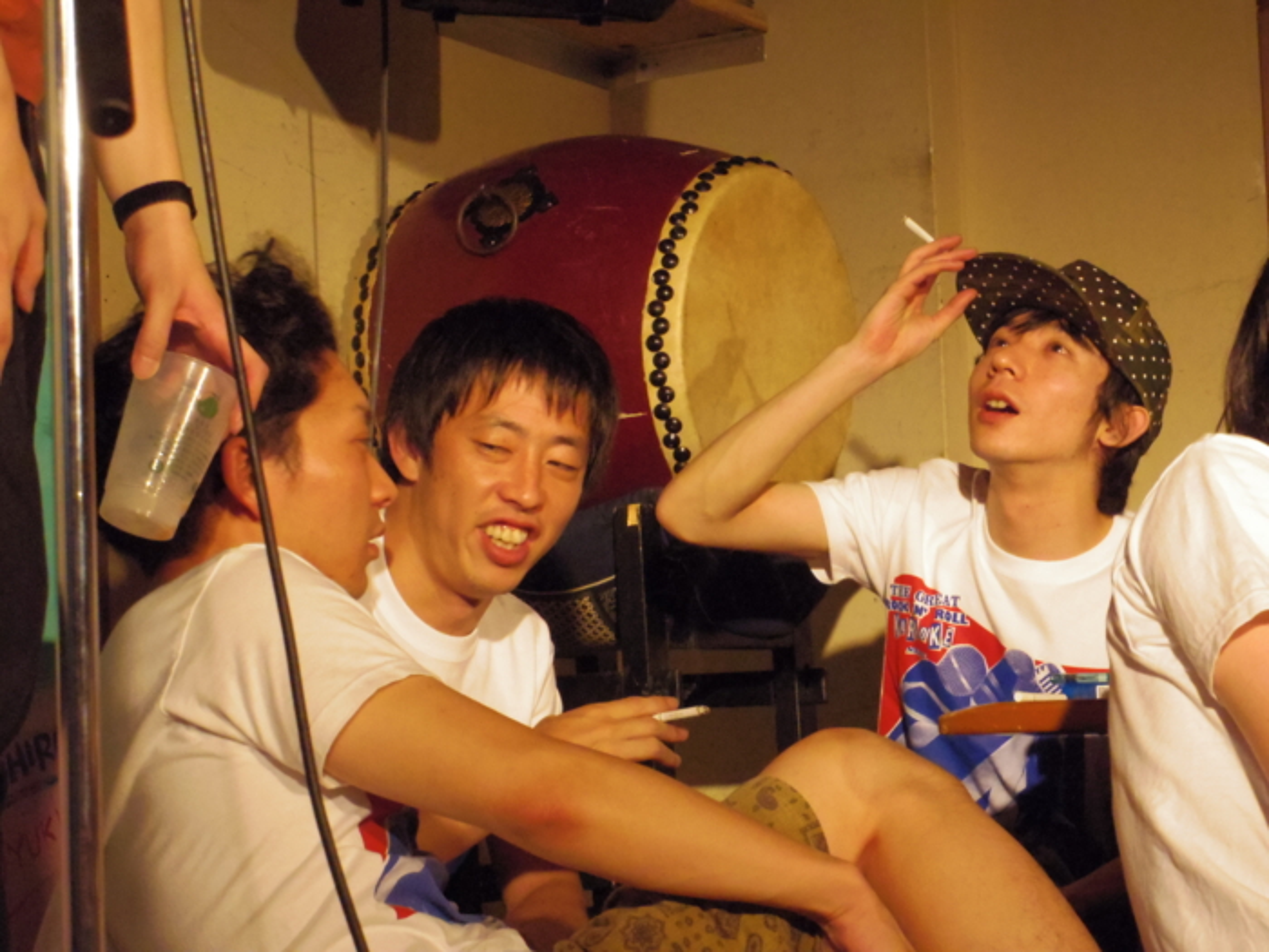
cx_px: 634
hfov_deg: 23.6
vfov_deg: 17.8
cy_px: 476
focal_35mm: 83
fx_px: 3043
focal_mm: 15
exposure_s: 1/100
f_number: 4.5
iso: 2500
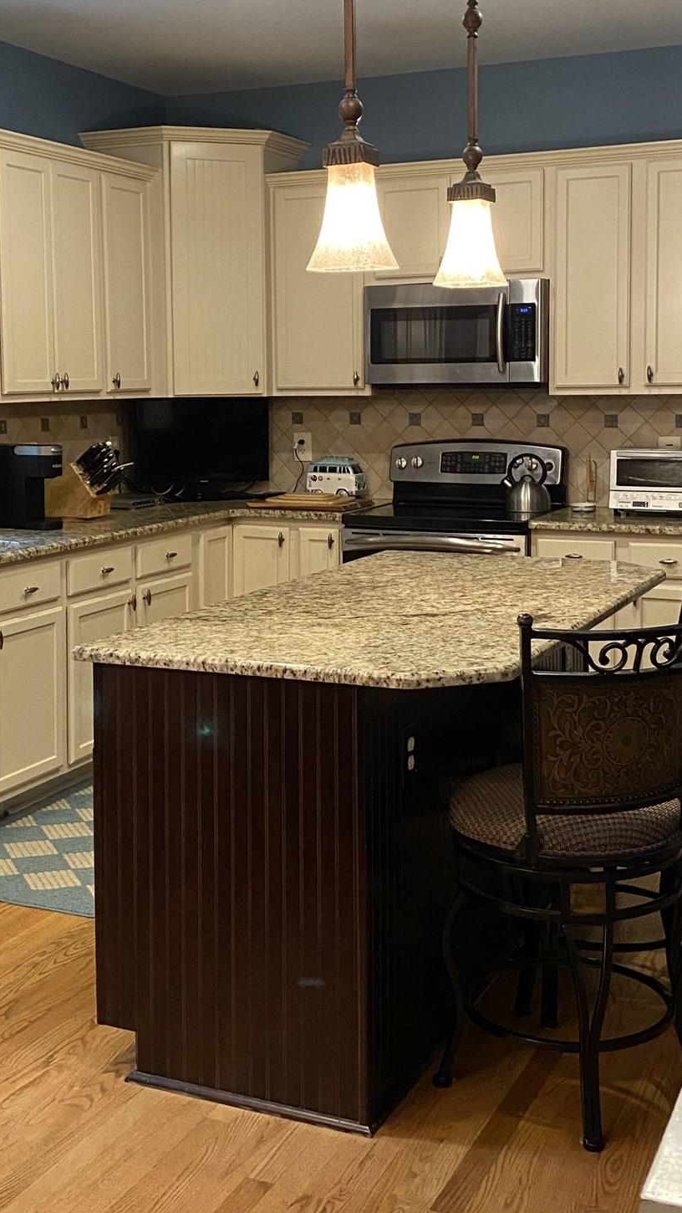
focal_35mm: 45
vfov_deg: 45.2
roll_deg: -0.2
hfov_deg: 26.5
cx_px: 272
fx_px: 1446
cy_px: 475
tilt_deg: -2.6
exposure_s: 1/60
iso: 400
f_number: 1.8
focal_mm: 4.25
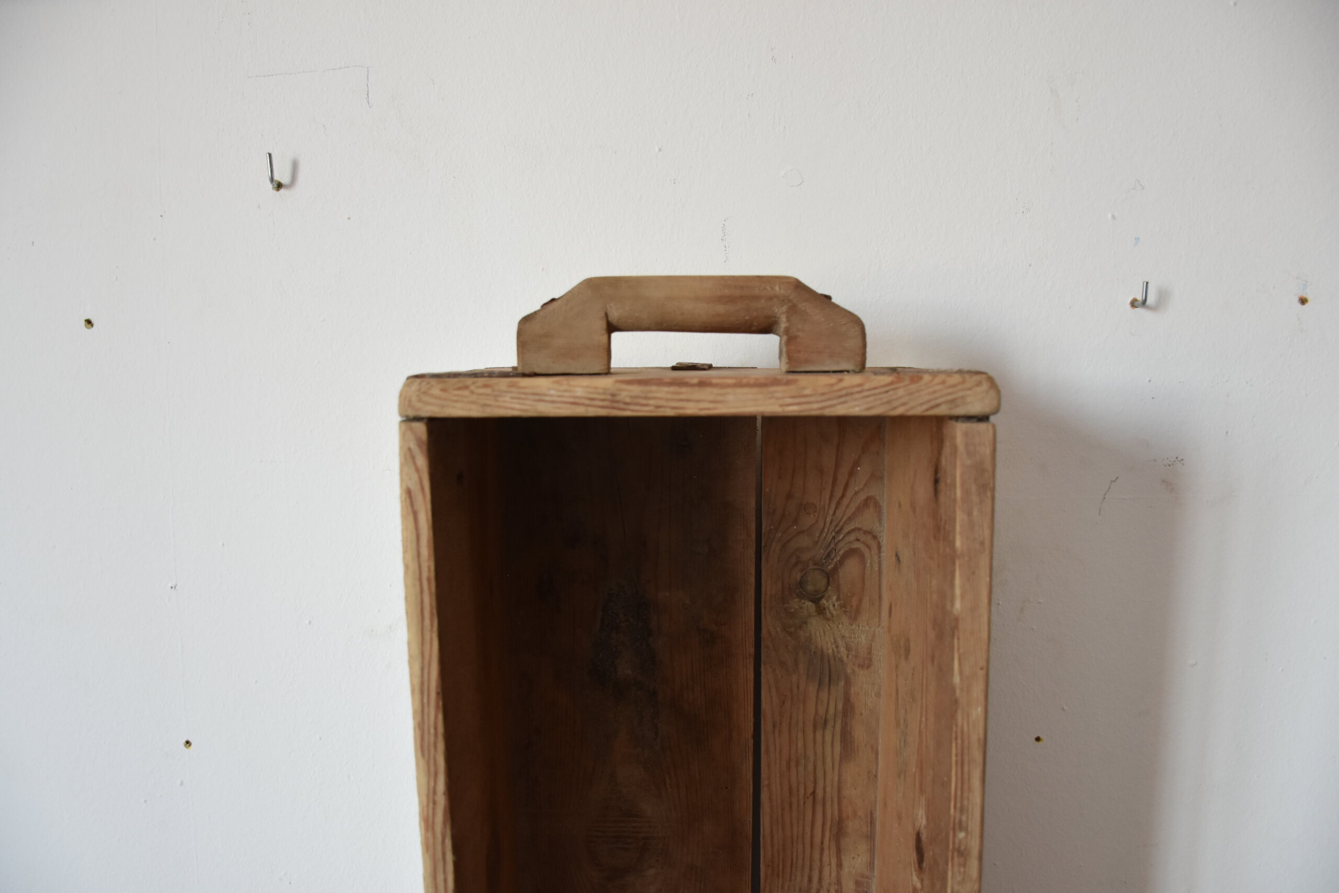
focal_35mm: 27
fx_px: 1004
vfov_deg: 47.9
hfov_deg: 67.4
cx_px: 670
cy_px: 446
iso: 800
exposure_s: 1/80
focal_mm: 18
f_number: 4.5
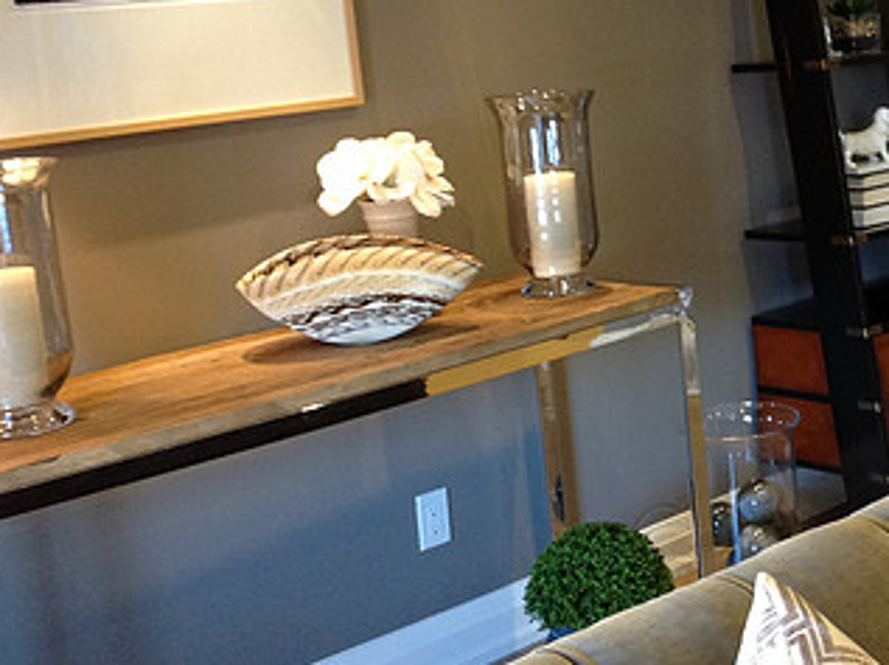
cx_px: 774
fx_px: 1642
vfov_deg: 22.8
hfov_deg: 29.2
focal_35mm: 64
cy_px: 223
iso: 160
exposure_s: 1/15
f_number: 2.4
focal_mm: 4.28
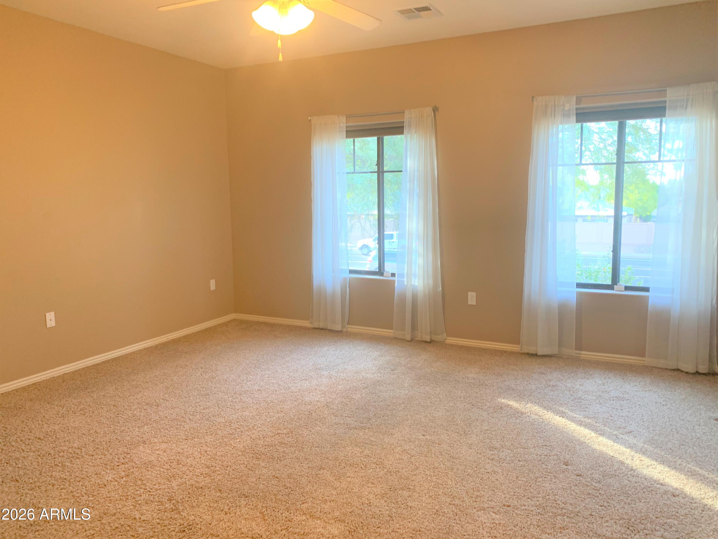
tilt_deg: -6.3
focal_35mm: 26
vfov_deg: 53.1
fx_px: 539
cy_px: 270
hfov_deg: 67.3
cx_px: 359
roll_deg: +0.7
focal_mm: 4.25
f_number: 1.8
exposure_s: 1/60
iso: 100
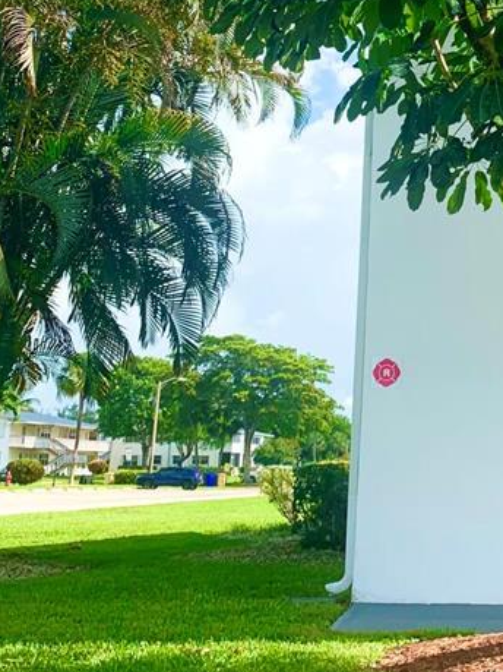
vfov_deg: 27.9
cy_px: 120
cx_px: 515
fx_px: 1318
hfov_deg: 20.8
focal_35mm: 68
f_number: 1.8
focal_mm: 4.25
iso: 25
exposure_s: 1/1332
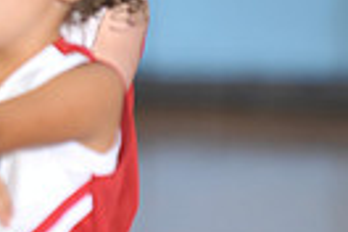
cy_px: 187
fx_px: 8516
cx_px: -374
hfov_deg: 2.3
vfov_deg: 1.6
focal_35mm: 881
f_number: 2.8
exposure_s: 1/100
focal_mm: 200
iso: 500
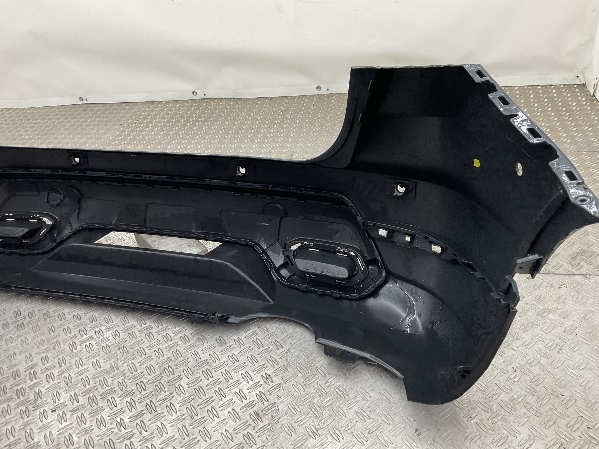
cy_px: 224
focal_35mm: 29
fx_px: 502
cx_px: 300
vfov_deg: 48.2
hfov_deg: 61.7
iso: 50
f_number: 1.8
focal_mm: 3
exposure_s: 1/100
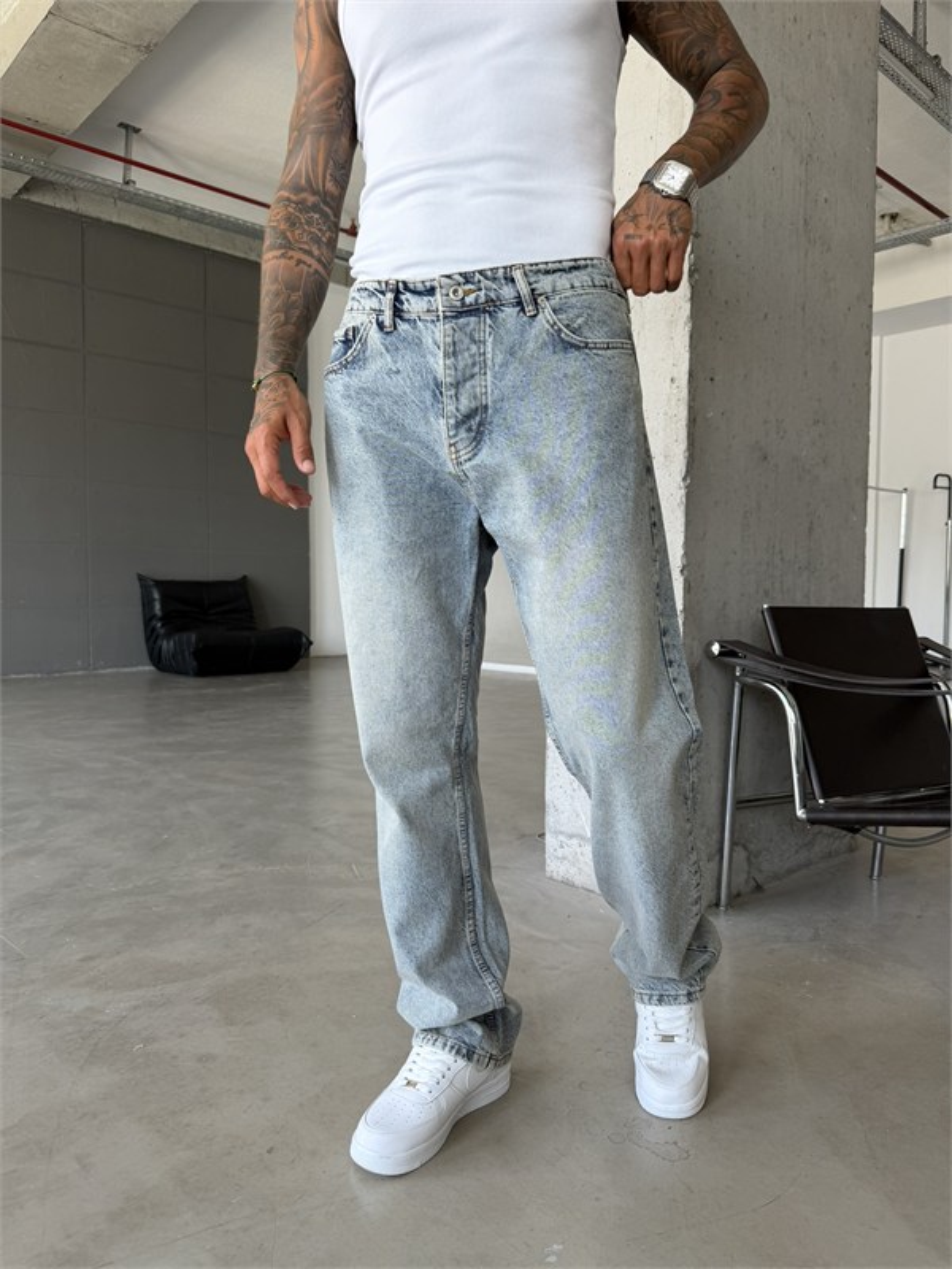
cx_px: 476
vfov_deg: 71.6
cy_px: 634
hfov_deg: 56.8
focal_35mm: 24
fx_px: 880
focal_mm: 6.76
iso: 100
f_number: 1.78
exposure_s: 1/121
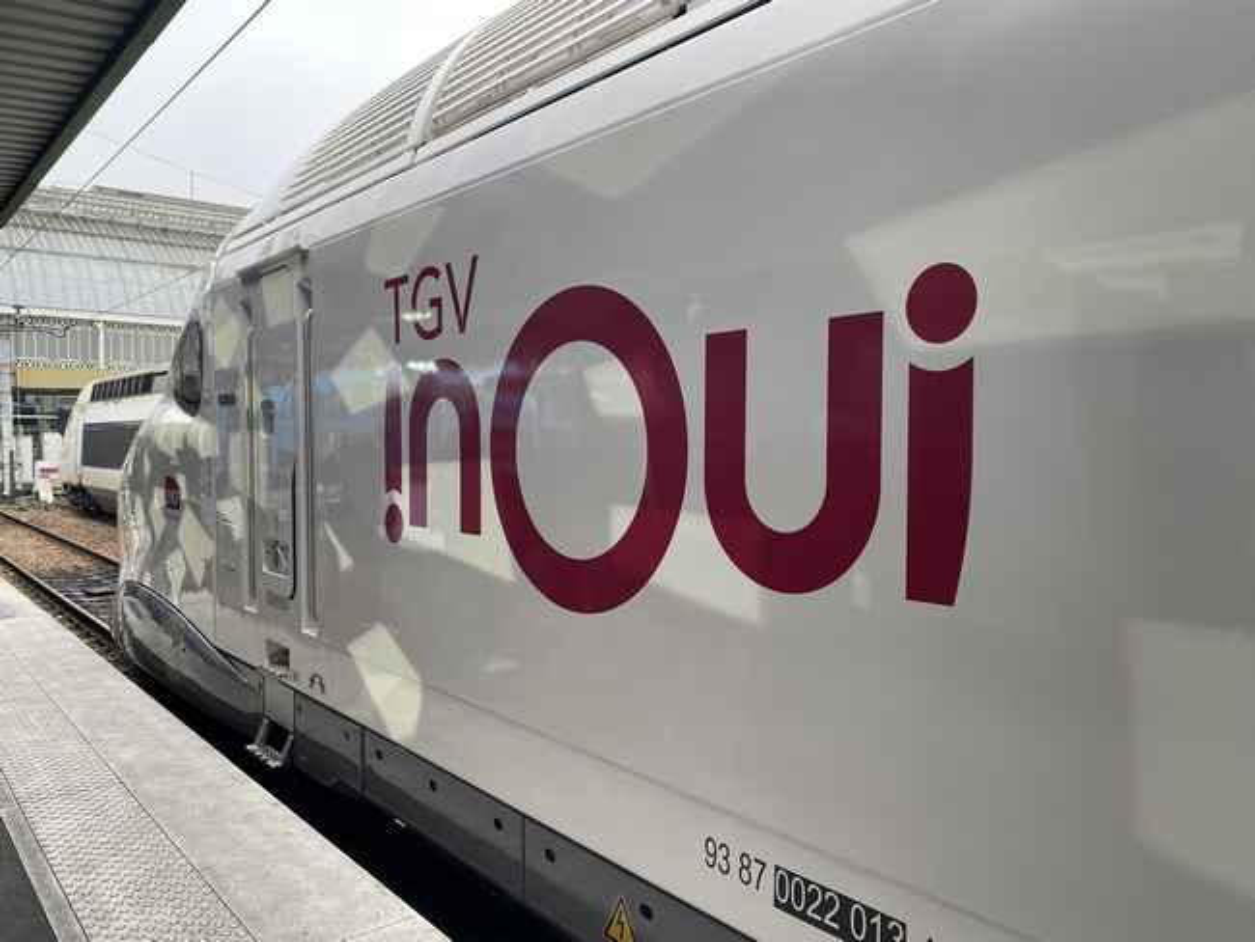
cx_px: 628
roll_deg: -0.2
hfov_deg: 67.3
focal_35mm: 26
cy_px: 471
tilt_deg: -3.5
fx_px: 943
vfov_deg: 53.1
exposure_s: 1/155
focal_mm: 4.25
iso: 32
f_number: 1.8
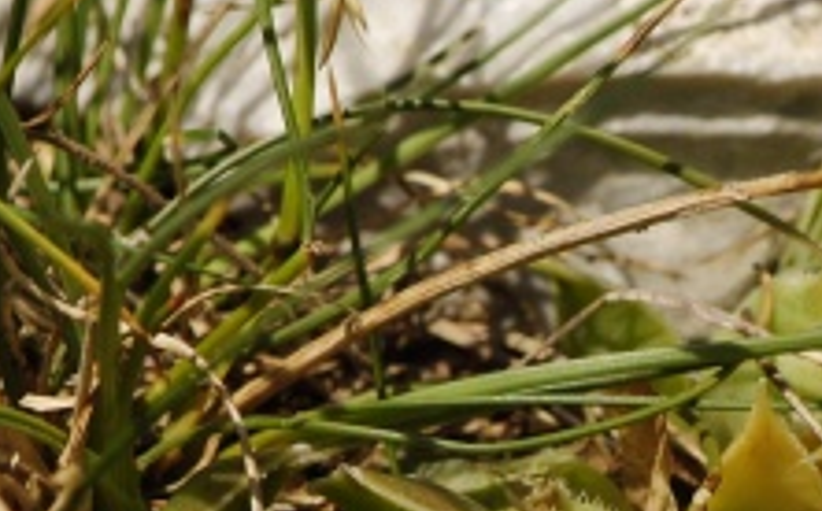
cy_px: 700
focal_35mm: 470
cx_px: 959
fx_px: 10510
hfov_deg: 4.5
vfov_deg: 2.8
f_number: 9
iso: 100
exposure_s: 1/320
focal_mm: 85
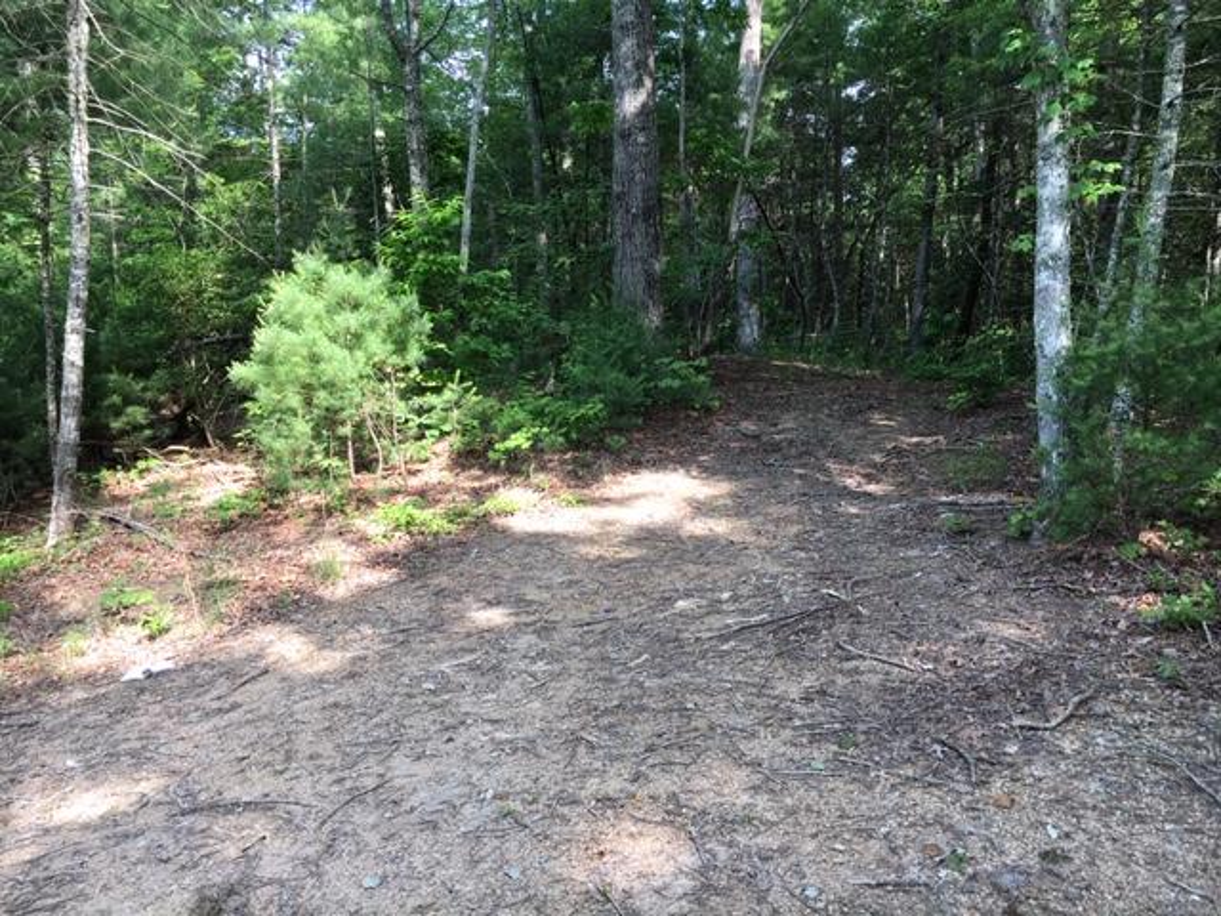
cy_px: 458
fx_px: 1023
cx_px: 610
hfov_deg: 61.7
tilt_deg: -3.0
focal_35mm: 29
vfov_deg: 48.2
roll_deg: +0.4
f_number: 2.2
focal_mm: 4.15
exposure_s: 1/123
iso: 25
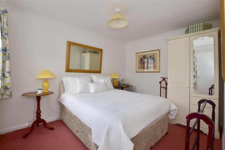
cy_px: 75
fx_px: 94
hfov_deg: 100.4
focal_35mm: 15
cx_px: 112
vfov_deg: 77.3
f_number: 11
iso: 200
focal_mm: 10
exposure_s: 1/50
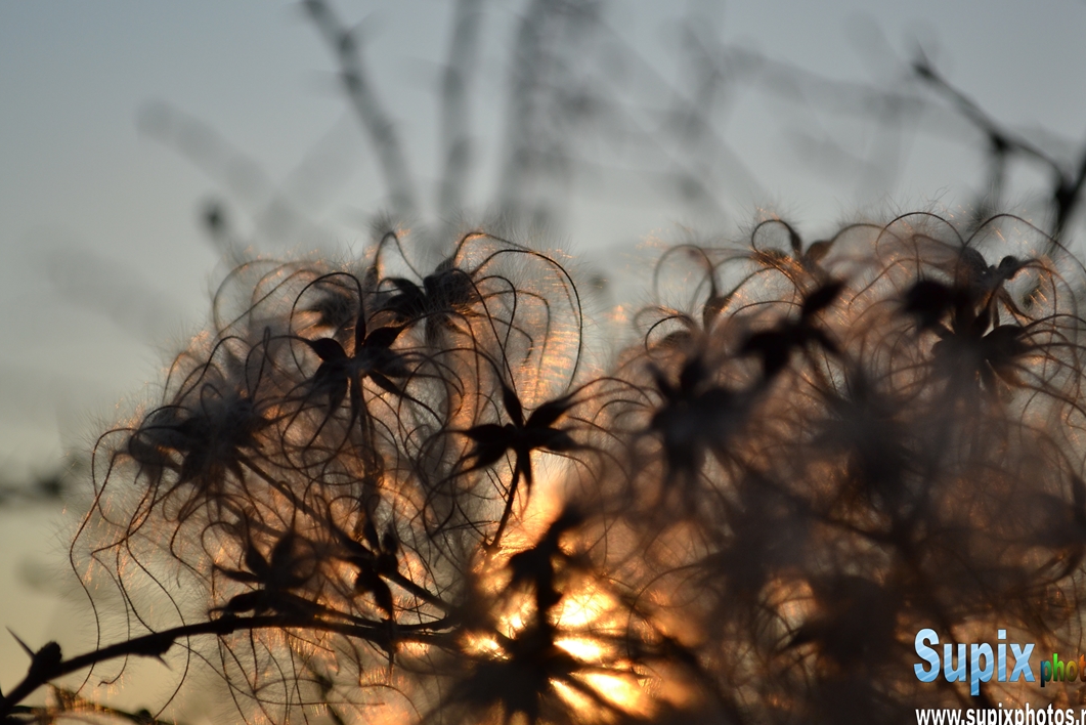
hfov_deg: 22.7
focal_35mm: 90
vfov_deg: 15.3
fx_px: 2702
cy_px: 356
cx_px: 552
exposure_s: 1/2000
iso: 400
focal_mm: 55
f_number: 5.6
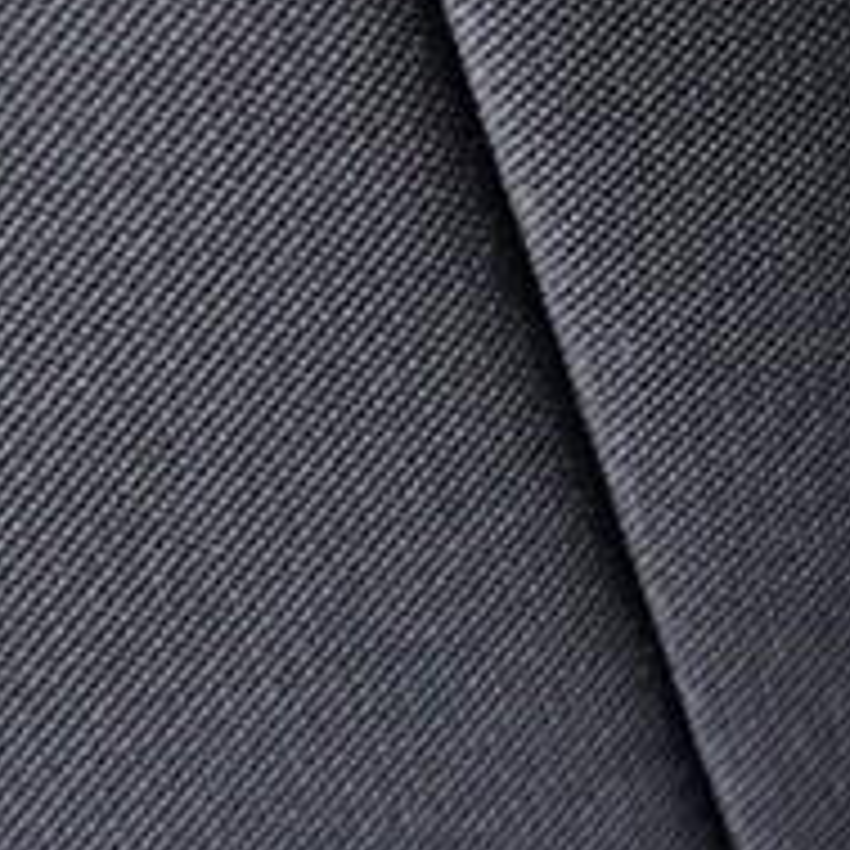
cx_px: 2721
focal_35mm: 233
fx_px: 6473
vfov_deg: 7.5
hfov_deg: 6.7
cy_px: 292
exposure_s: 1/40
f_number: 2.8
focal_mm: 24
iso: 1600
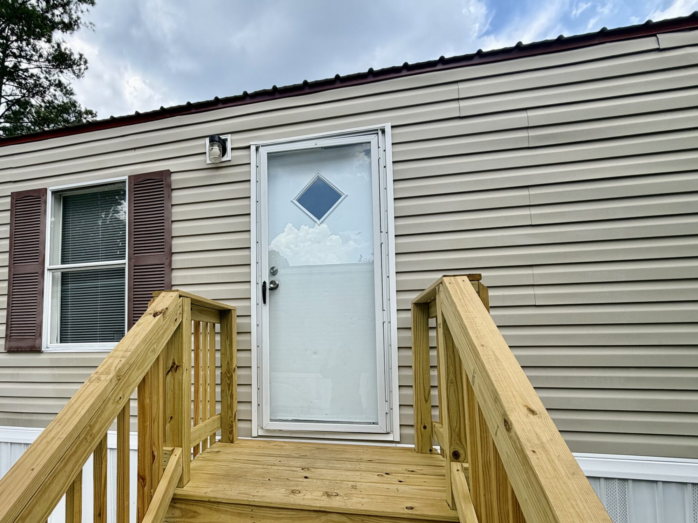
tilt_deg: +3.5
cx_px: 268
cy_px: 322
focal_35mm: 18
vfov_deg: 70.6
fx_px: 363
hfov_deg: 86.3
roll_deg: +0.7
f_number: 2.2
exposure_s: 1/751
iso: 40
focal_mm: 2.22
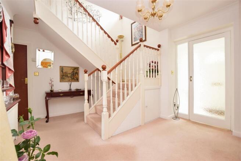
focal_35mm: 15
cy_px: 80
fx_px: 100
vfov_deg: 77.3
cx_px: 120
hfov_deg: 100.4
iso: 250
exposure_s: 1/6
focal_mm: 10
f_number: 7.1
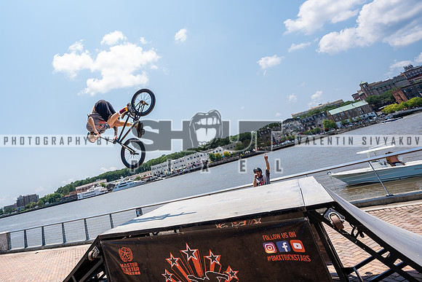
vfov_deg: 60.3
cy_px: 83
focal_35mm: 20
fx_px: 232
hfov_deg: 80.3
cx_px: 124
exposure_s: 1/2500
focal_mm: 14
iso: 125
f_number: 3.2
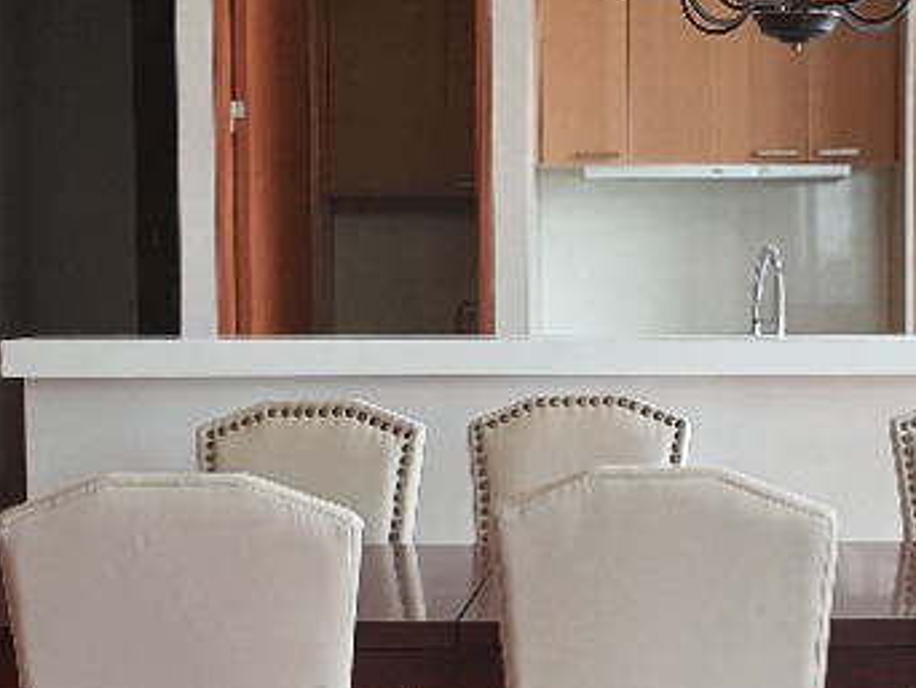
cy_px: 340
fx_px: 2013
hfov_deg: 25.3
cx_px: 691
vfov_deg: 19.4
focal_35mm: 76
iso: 80
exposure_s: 1/100
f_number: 2.4
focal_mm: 4.32
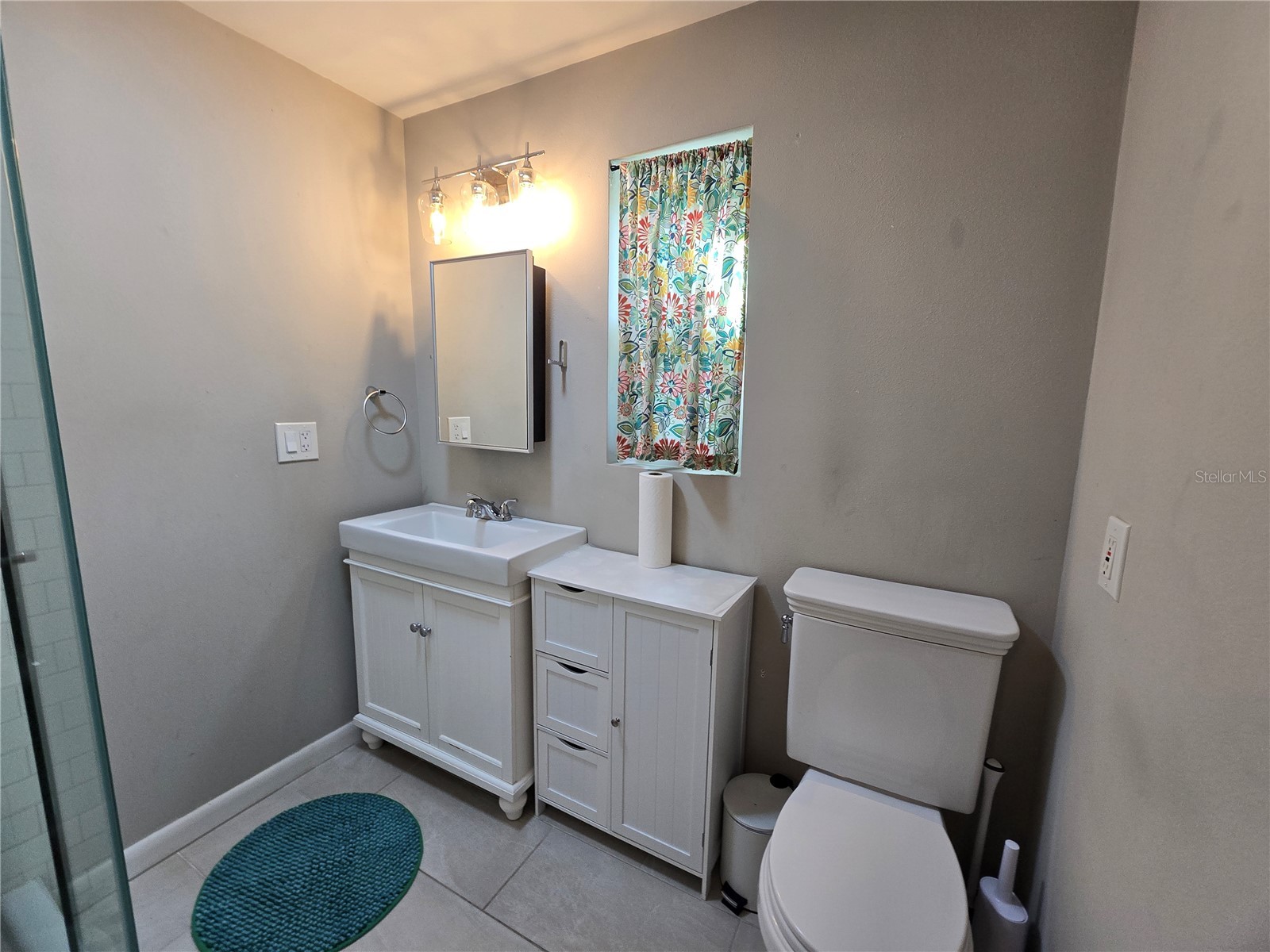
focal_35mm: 13
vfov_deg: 89.9
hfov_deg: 106.2
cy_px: 476
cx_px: 635
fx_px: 477
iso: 100
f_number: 2.2
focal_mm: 2.2
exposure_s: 1/60
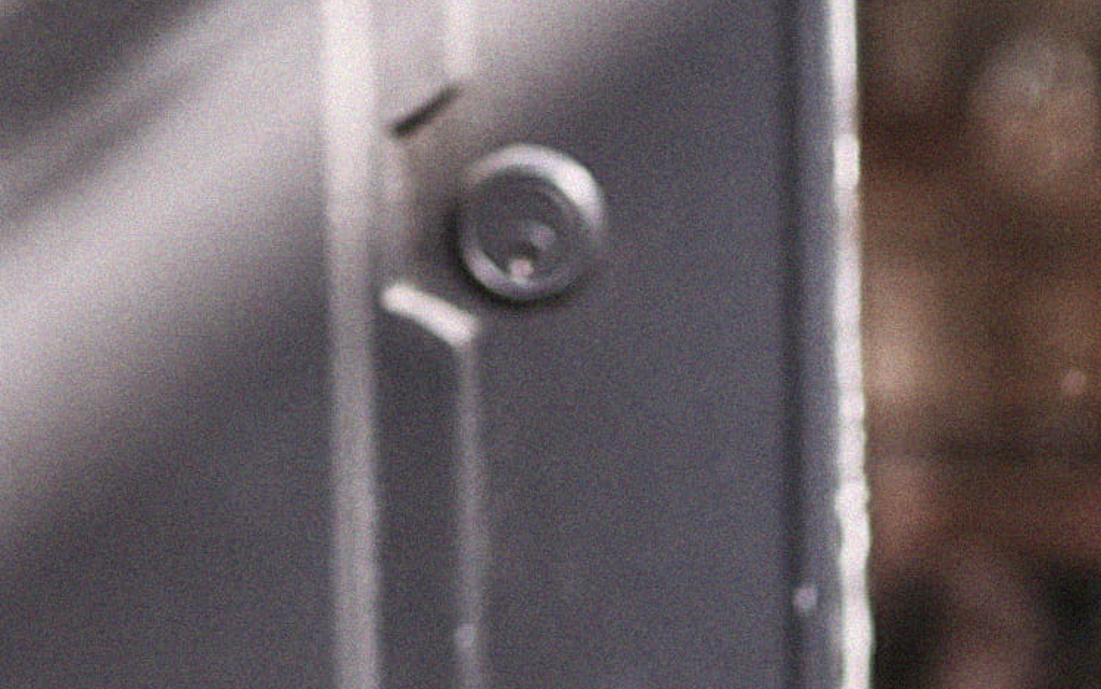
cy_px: 1523
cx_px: 2948
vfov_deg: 2.7
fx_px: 14527
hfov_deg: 4.2
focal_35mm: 484
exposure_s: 1/125
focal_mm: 85
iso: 200
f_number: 2.4
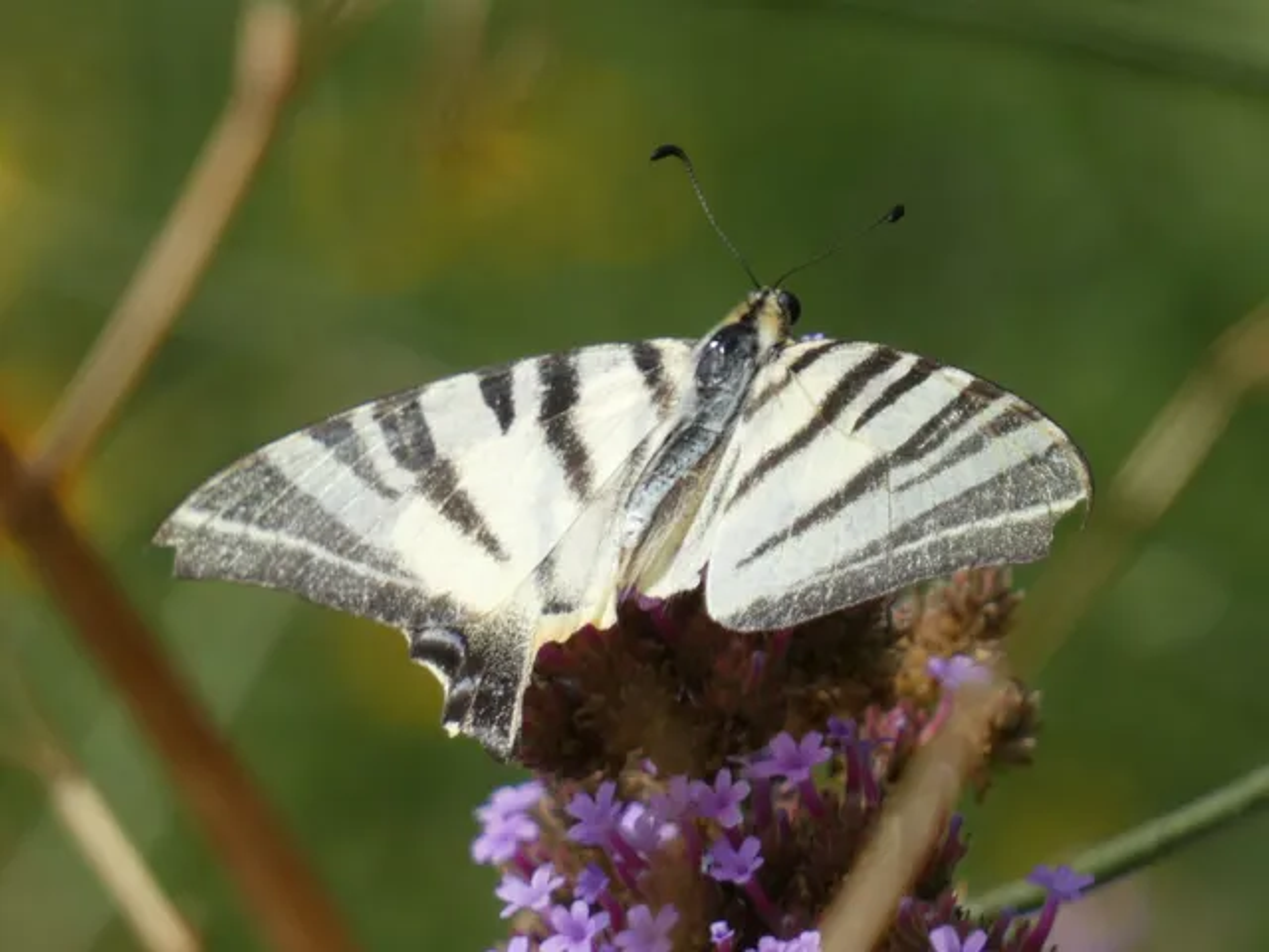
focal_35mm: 827
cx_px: 634
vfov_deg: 1.8
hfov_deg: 2.4
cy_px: 476
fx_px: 30317
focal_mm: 148.1
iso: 80
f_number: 5.6
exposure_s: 1/250
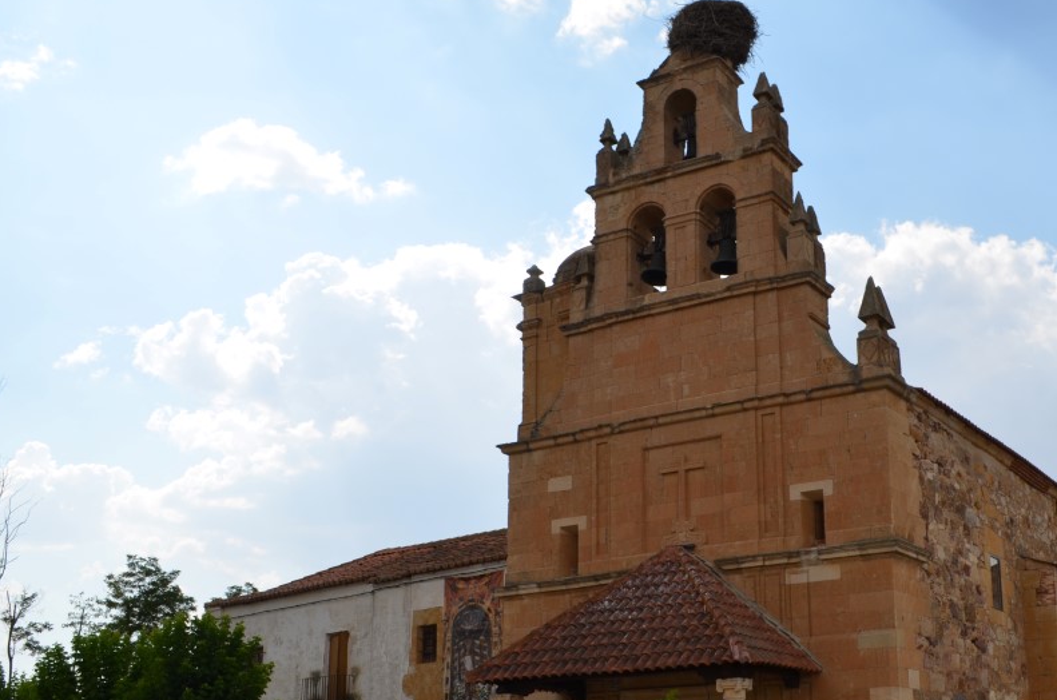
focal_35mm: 44
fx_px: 1289
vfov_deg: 30.2
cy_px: 453
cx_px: 742
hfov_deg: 43.7
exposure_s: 1/200
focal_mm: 20
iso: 100
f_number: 10
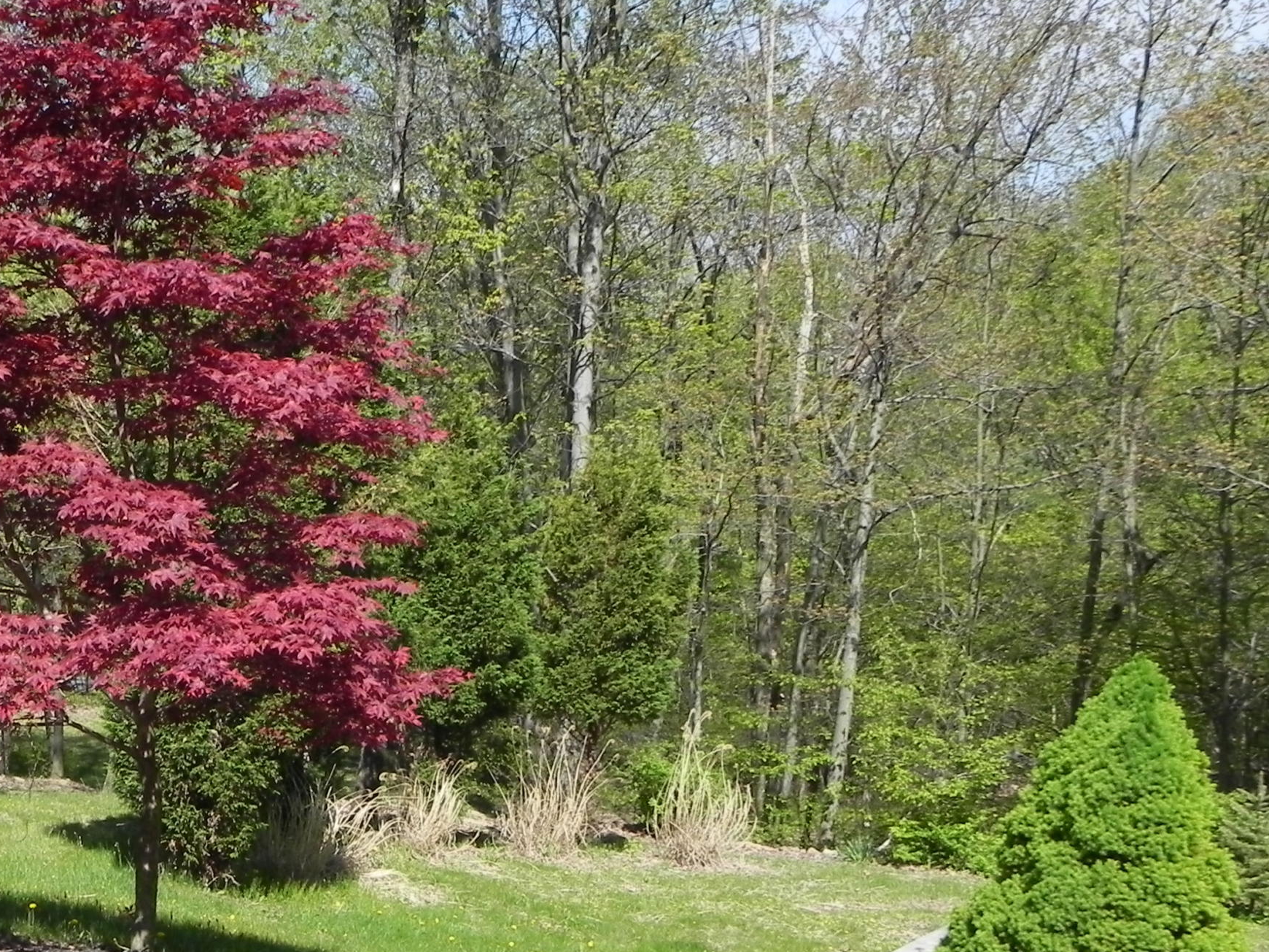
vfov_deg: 28.5
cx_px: 176
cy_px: 753
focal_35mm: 50
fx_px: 1833
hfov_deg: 36.3
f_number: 6.3
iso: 160
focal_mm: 5.2
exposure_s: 1/298
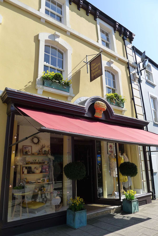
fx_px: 158
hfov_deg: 53.2
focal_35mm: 24
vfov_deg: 73.7
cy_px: 118
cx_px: 79
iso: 125
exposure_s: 1/500
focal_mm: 5.1
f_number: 4
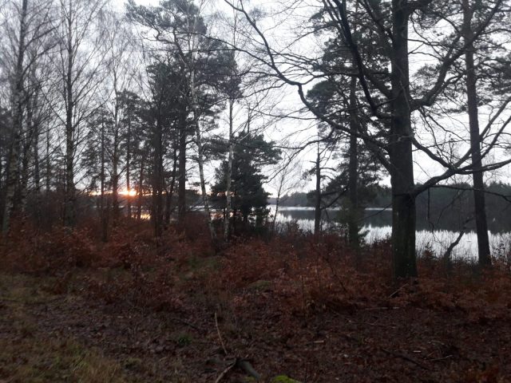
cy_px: 192
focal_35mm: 28
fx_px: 413
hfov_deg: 63.4
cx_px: 256
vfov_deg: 49.7
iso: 100
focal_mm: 3.7
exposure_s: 1/33
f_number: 1.9
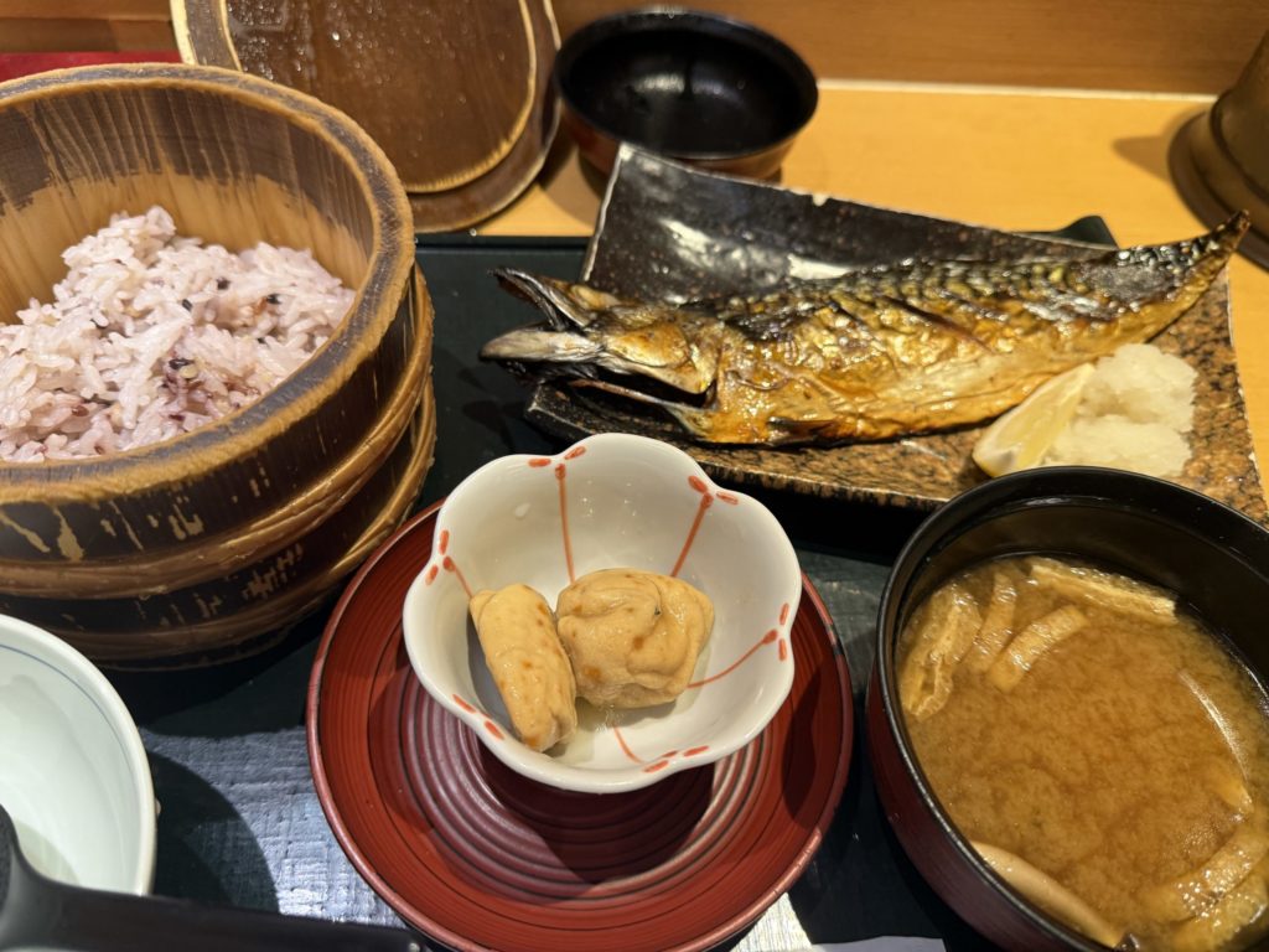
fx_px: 880
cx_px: 634
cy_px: 476
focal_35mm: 24
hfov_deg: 71.6
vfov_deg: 56.8
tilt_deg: -52.8
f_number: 1.78
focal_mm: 6.76
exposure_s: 1/60
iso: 250
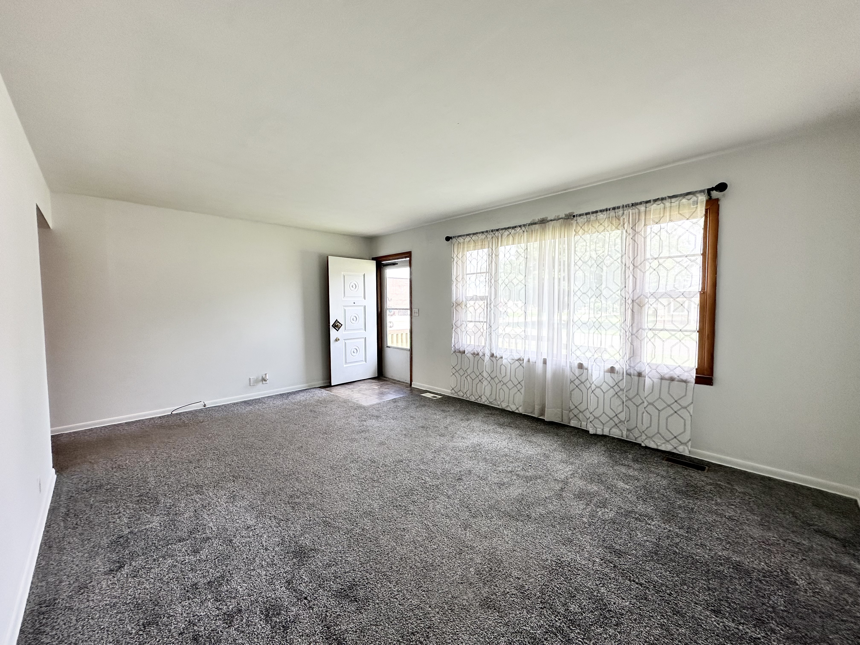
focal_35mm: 14
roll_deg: +0.5
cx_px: 430
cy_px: 322
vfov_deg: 85.7
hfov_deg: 102.1
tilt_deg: -2.6
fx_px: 348
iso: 40
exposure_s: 1/164
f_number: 2.2
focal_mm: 2.22
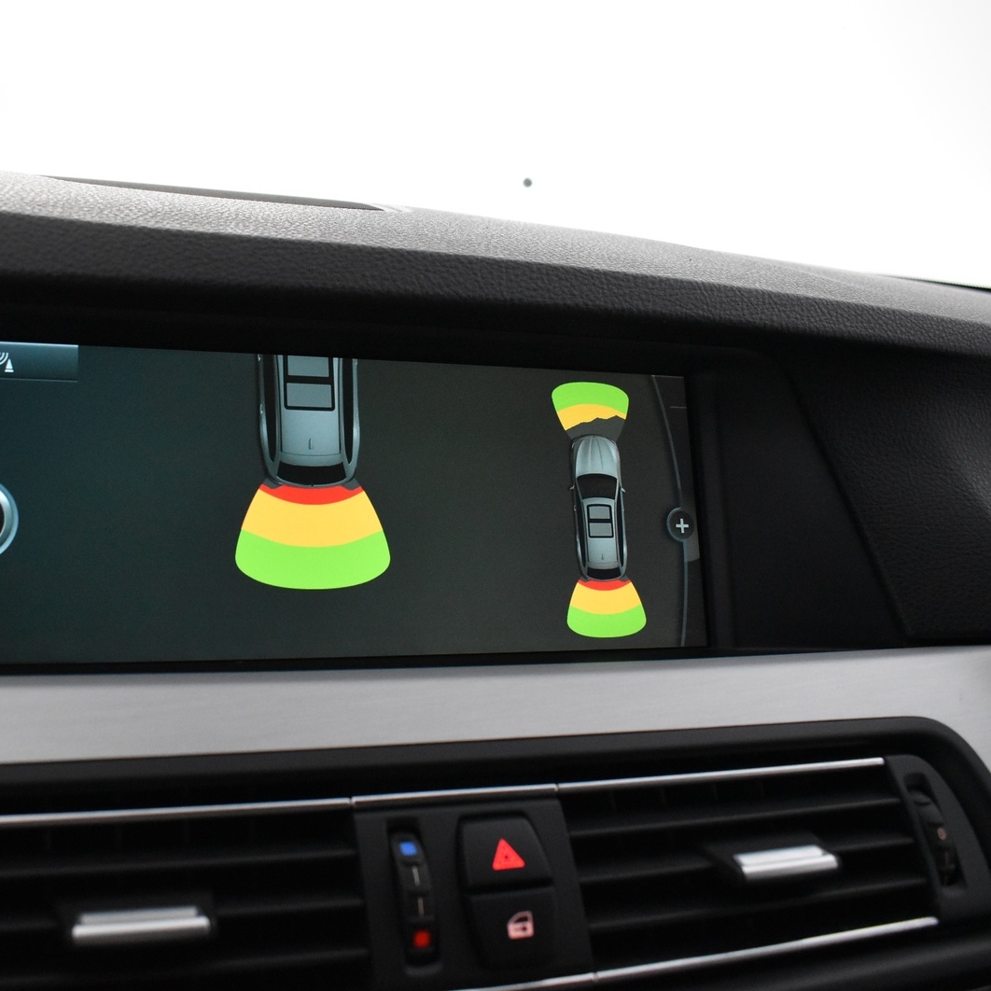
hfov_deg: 46.5
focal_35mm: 35
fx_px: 1134
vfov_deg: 47.2
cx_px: 329
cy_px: 496
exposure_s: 1/60
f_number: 4
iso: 3200
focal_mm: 18
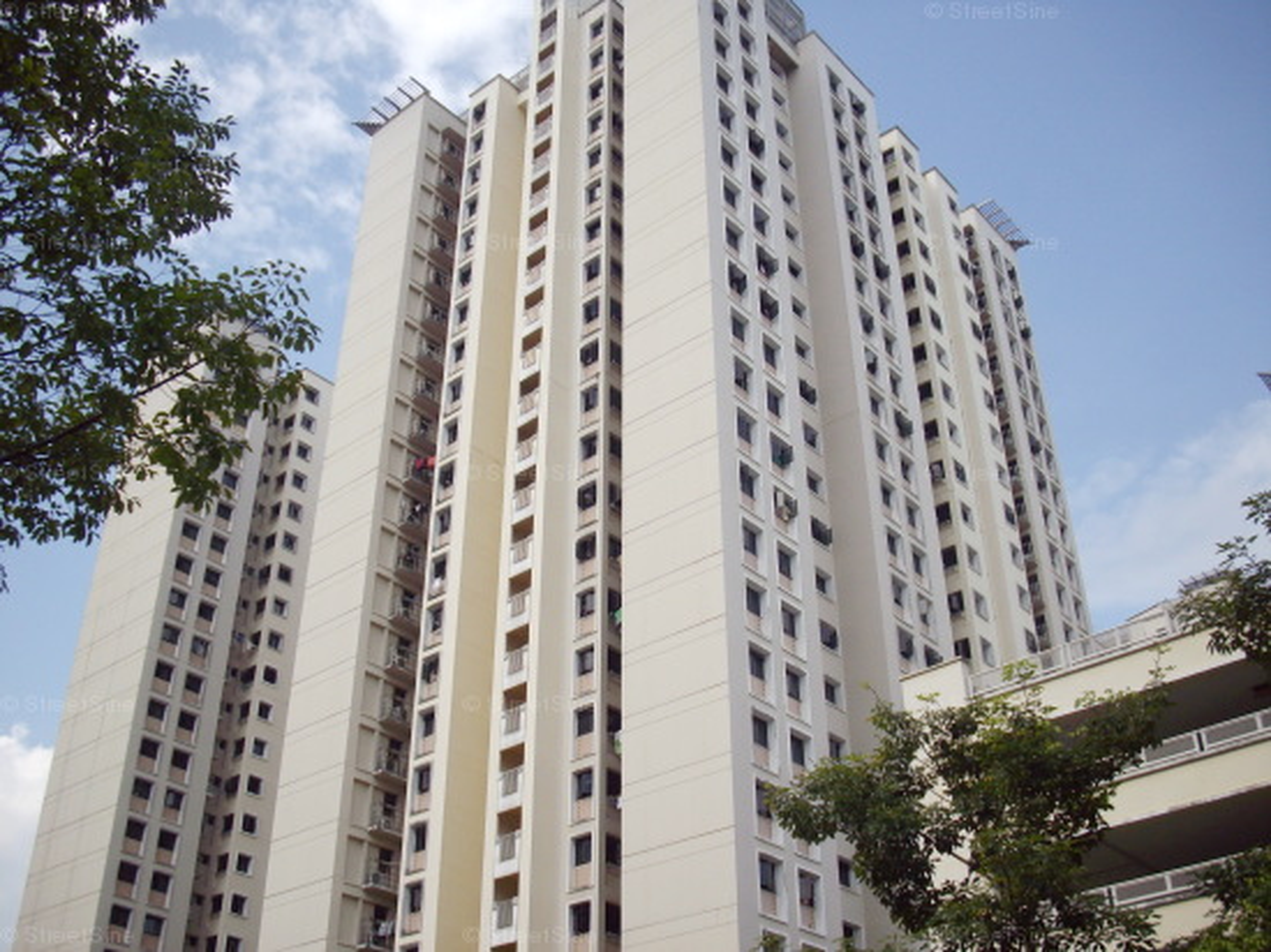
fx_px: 1358
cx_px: 636
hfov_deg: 50.2
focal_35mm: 37
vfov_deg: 38.6
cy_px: 476
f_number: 5.6
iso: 80
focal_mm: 6.2
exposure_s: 1/250
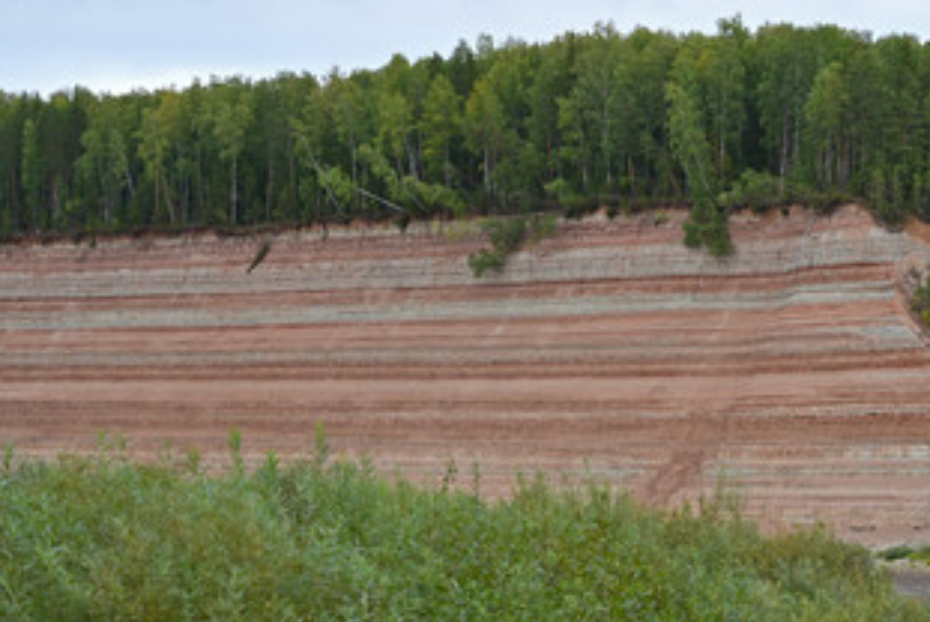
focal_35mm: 144
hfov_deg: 14.1
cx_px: 879
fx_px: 3723
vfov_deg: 9.5
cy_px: 274
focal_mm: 70
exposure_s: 1/60
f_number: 5.6
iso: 100
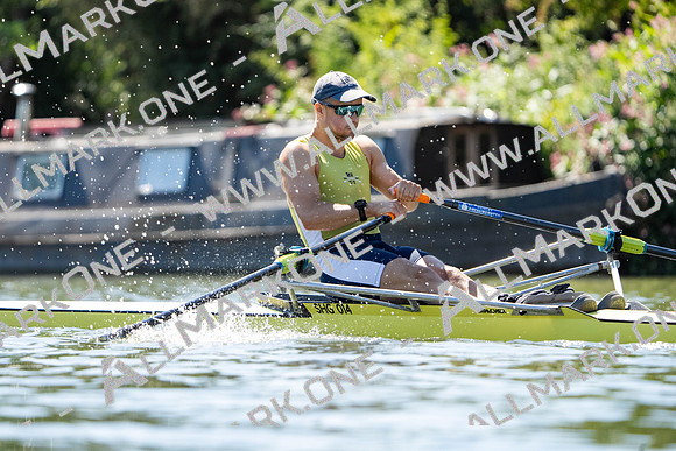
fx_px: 6912
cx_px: 338
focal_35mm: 368
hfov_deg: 5.6
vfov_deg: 3.7
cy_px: 226
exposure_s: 1/2000
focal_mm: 368
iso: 1000
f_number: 6.3
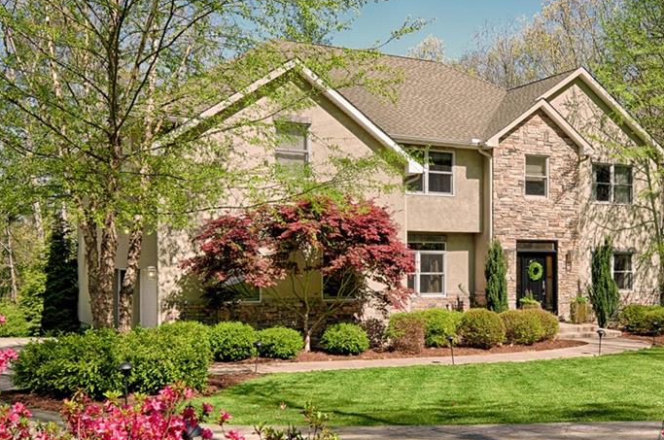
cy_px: 254
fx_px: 829
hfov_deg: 43.5
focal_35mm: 45
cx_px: 390
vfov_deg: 29.7
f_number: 8
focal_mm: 20
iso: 100
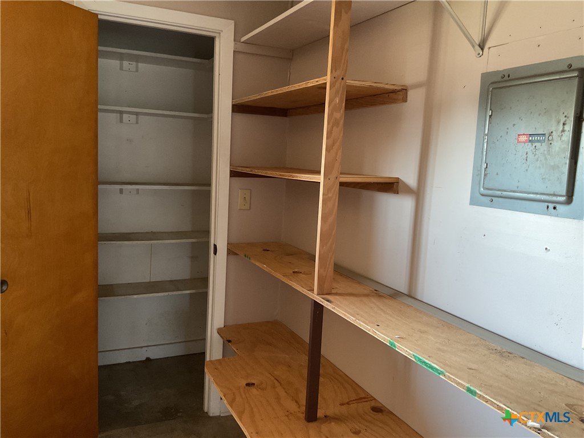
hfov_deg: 61.7
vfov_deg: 48.2
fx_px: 489
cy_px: 219
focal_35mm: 29
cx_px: 292
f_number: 1.8
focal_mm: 3
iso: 200
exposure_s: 1/40
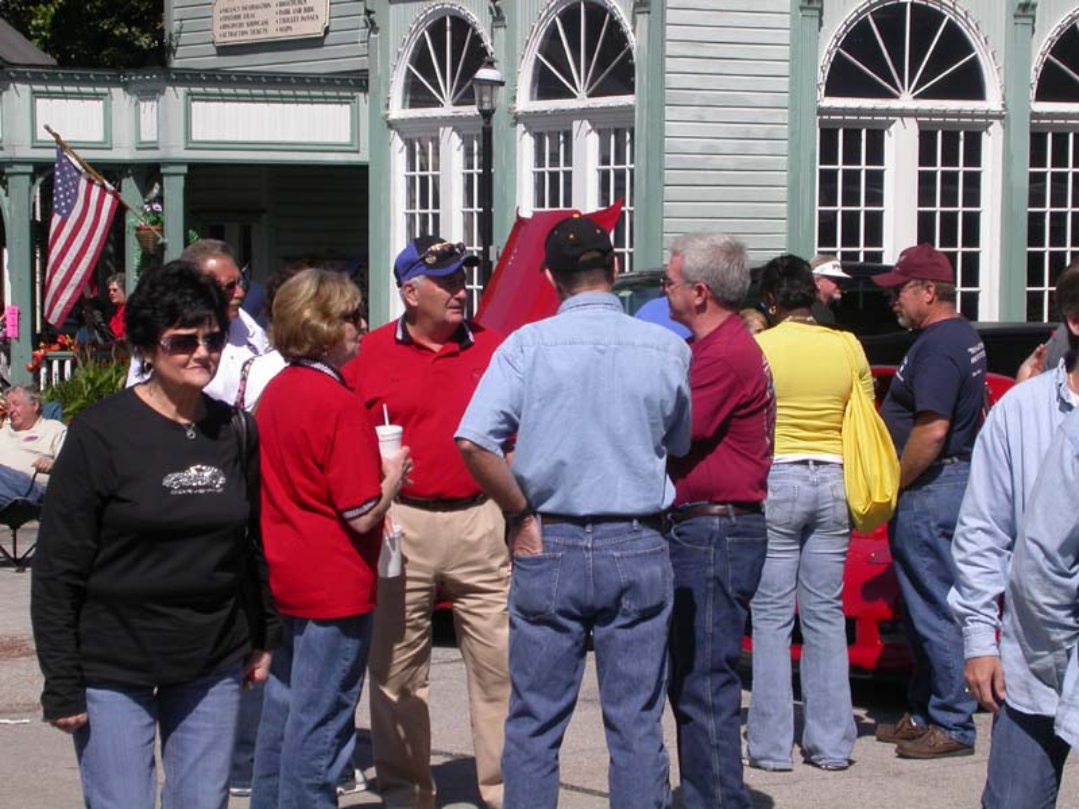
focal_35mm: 110
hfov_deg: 17.9
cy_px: 404
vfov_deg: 13.5
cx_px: 540
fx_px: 3429
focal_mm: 22.8
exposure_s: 1/600
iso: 100
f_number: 6.7
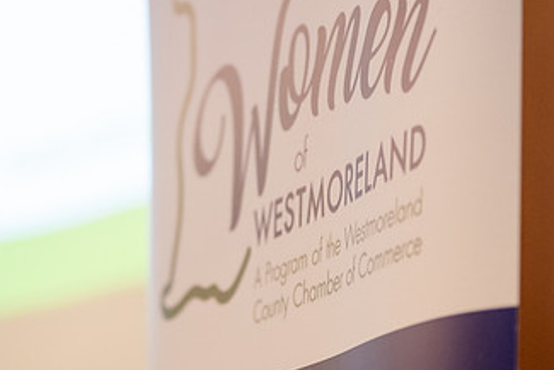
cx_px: 184
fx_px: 2817
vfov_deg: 7.5
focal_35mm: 183
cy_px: 144
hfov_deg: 11.2
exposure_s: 1/640
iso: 3200
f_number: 2.8
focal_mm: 100
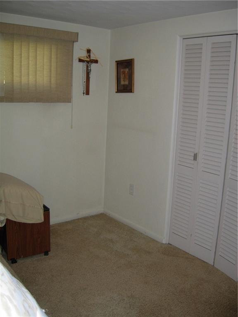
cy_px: 158
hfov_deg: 39.7
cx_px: 119
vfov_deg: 51.4
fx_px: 330
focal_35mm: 36
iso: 74
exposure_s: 1/67.8
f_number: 2.7
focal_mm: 7.5
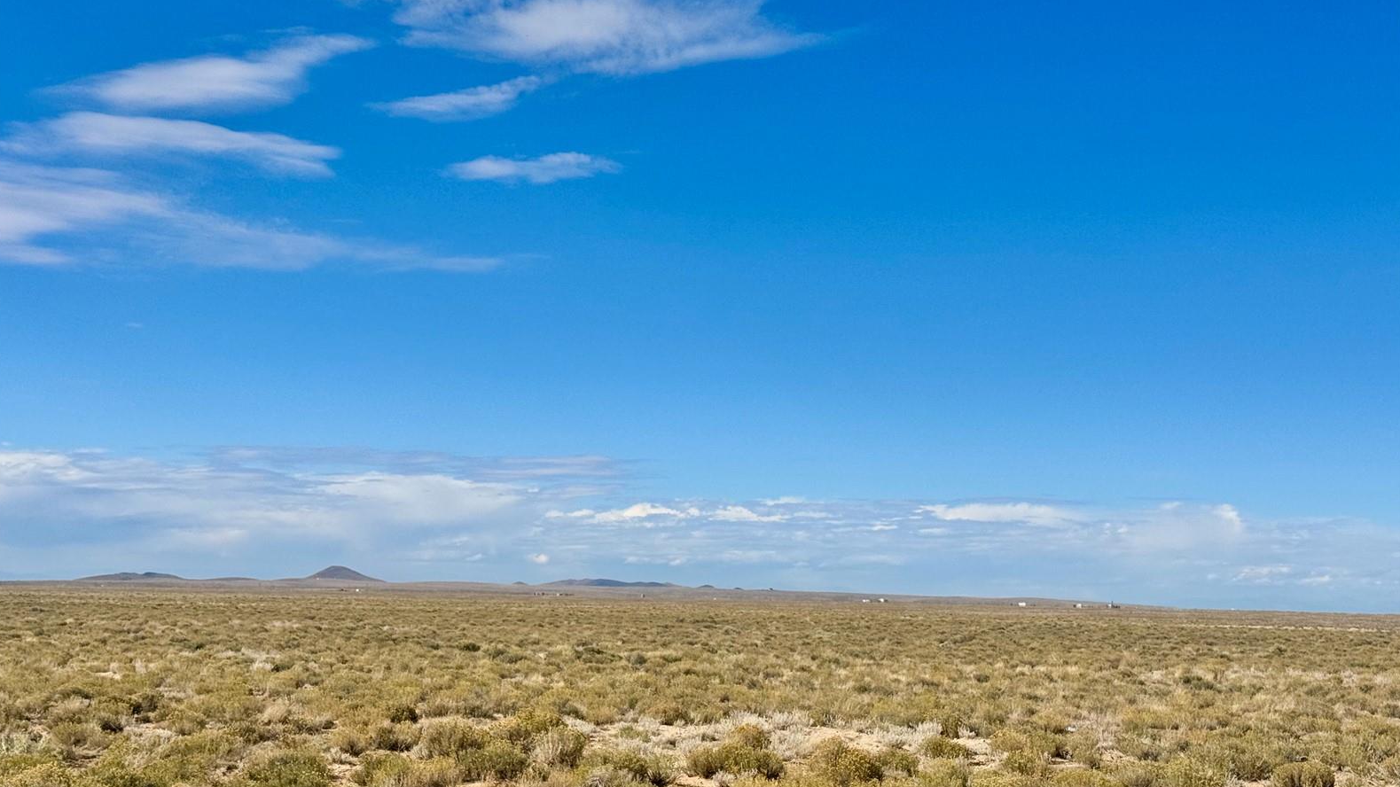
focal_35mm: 53
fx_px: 1967
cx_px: 696
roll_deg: -1.3
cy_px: 459
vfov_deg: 22.6
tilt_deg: +2.2
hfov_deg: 39.2
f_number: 1.78
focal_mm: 6.76
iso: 64
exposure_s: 1/9009
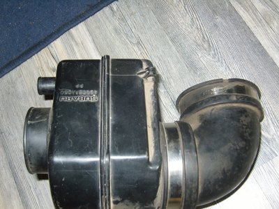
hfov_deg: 42.9
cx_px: 140
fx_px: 355
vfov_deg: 32.9
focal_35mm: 44
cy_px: 104
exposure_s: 1/45
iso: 100
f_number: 3.1
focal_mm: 9.2
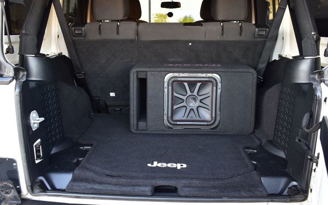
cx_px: 163
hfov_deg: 61.2
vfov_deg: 40.6
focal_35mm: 31
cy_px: 100
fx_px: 277
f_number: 6.3
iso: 400
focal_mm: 20
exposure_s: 1/15
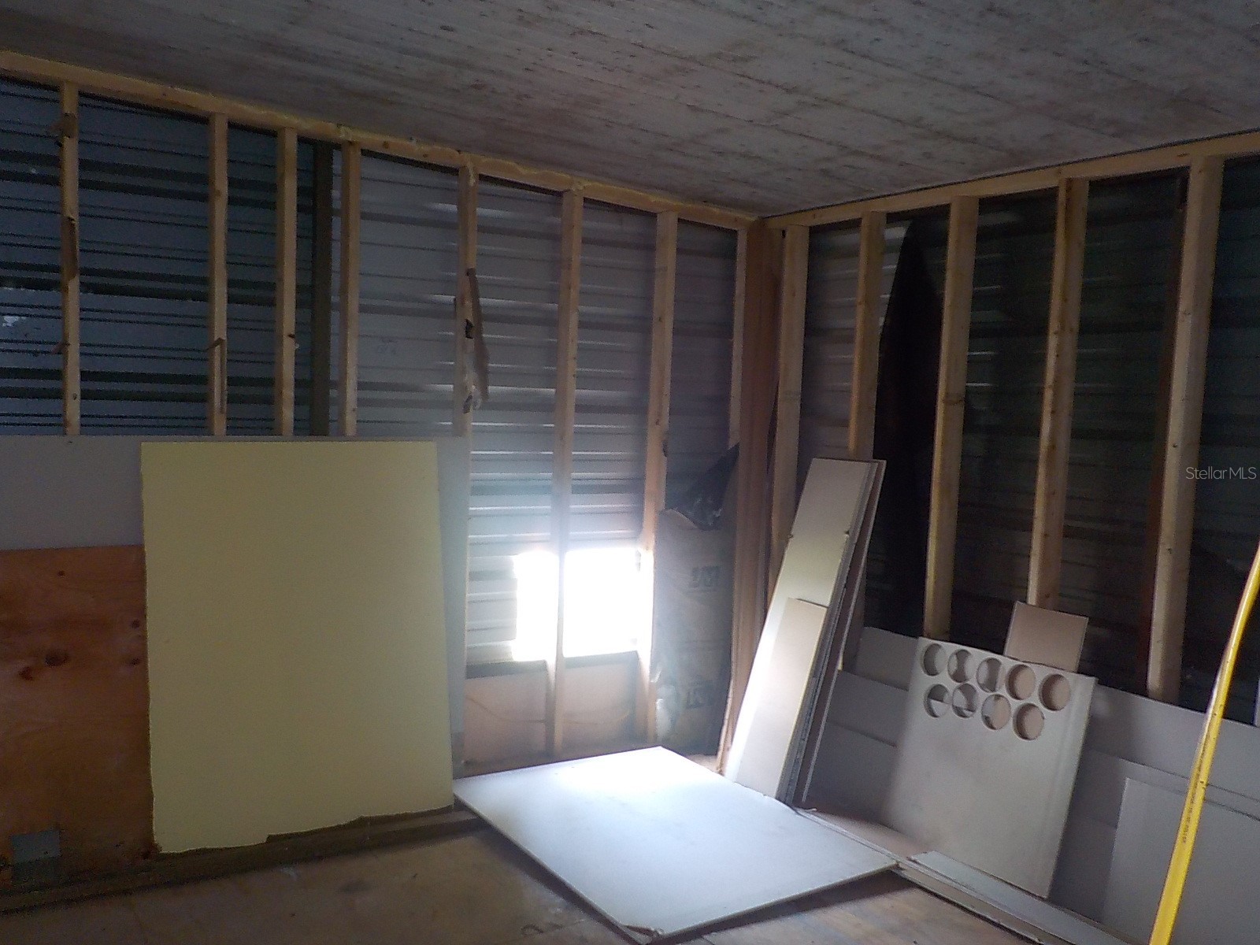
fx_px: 1092
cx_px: 630
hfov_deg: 60.0
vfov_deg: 46.8
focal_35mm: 30
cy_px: 472
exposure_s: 1/30
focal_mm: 4.1
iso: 250
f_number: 3.3
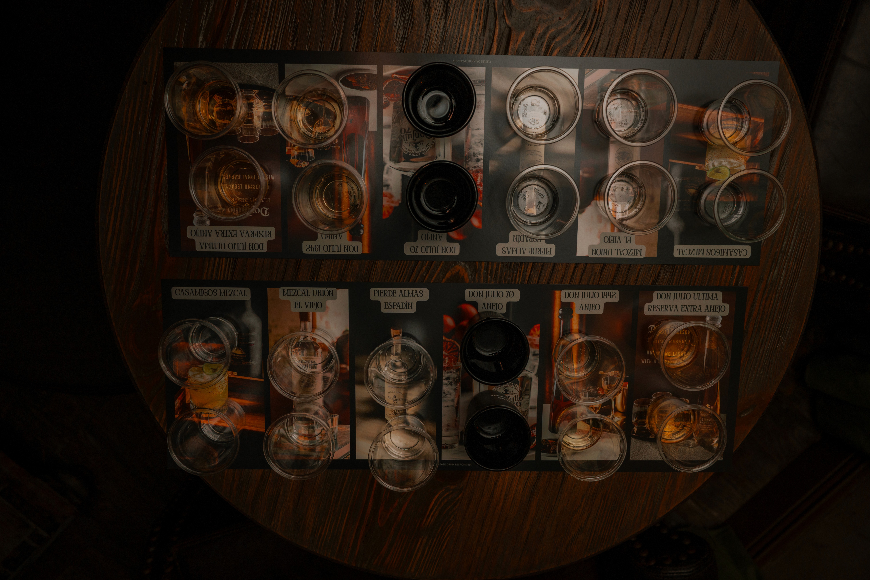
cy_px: 290
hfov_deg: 65.5
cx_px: 435
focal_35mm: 28
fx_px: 677
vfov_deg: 46.4
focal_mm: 28
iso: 250
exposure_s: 1/200
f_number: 7.1
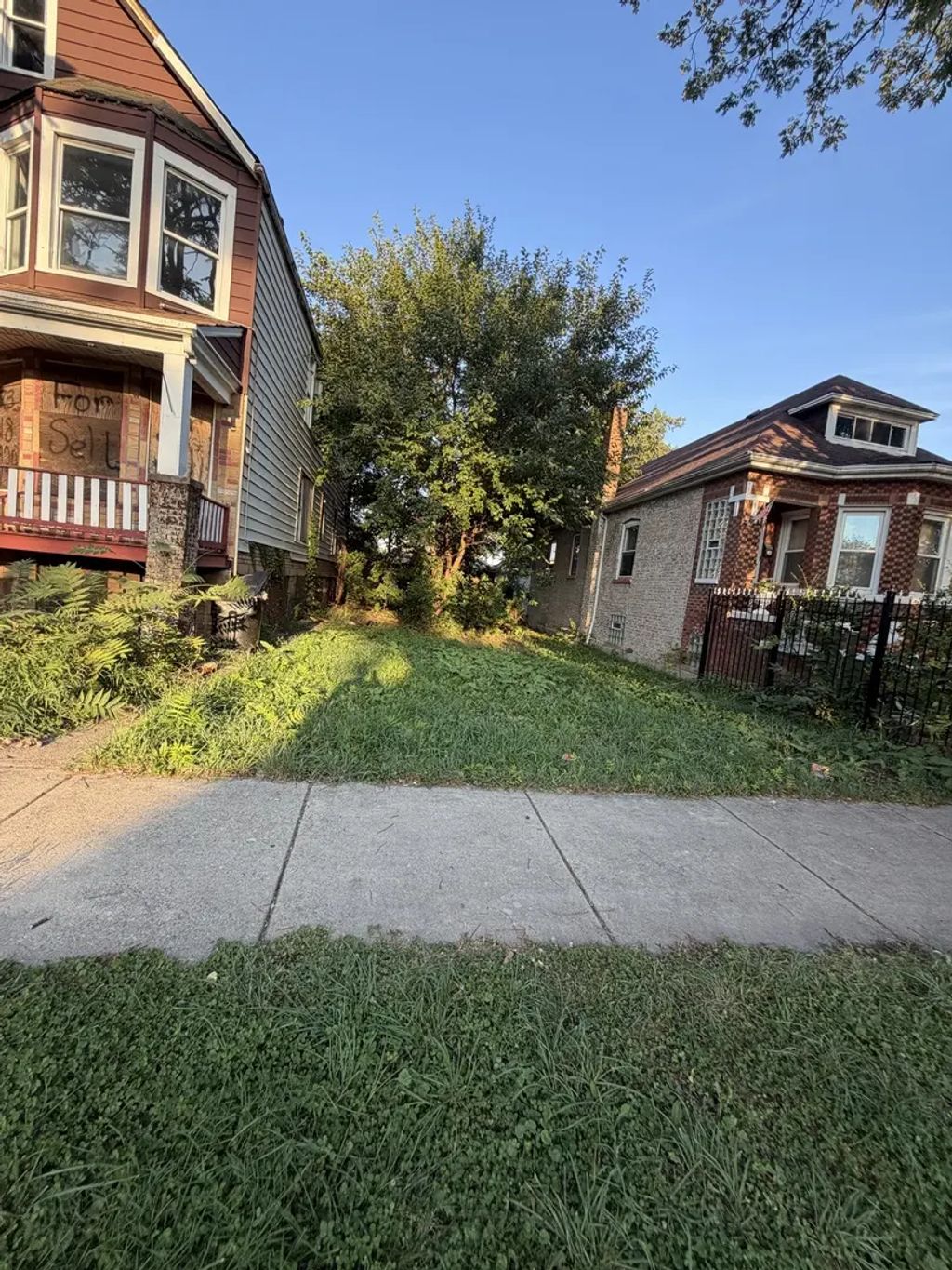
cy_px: 635
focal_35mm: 14
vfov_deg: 102.1
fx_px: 513
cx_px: 476
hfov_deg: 85.7
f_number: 2.2
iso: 40
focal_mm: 2.22
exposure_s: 1/180
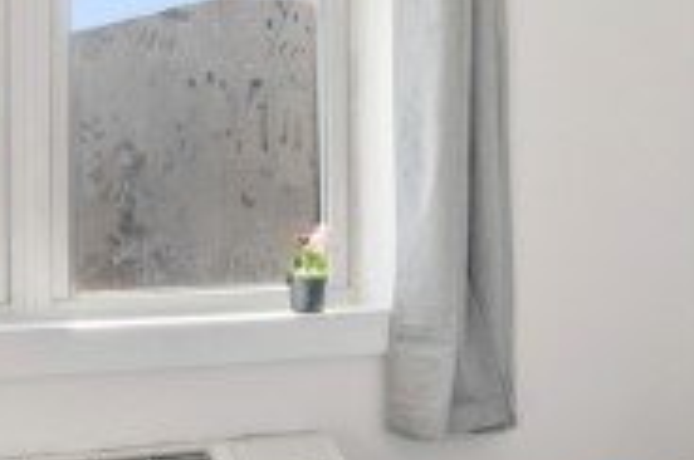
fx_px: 1693
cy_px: 268
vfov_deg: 15.5
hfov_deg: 23.1
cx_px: 441
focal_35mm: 88
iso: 320
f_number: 11
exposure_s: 1/13
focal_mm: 14
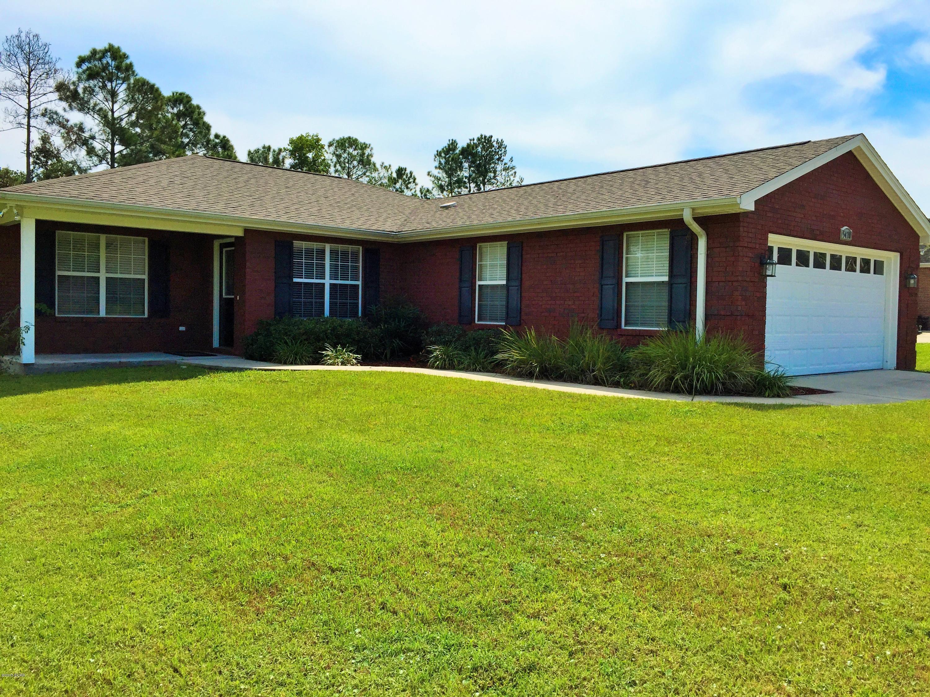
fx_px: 779
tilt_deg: -2.9
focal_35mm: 29
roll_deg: -1.7
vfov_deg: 48.2
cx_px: 465
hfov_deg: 61.7
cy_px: 348
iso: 32
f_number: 2.2
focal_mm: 4.15
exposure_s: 1/3597
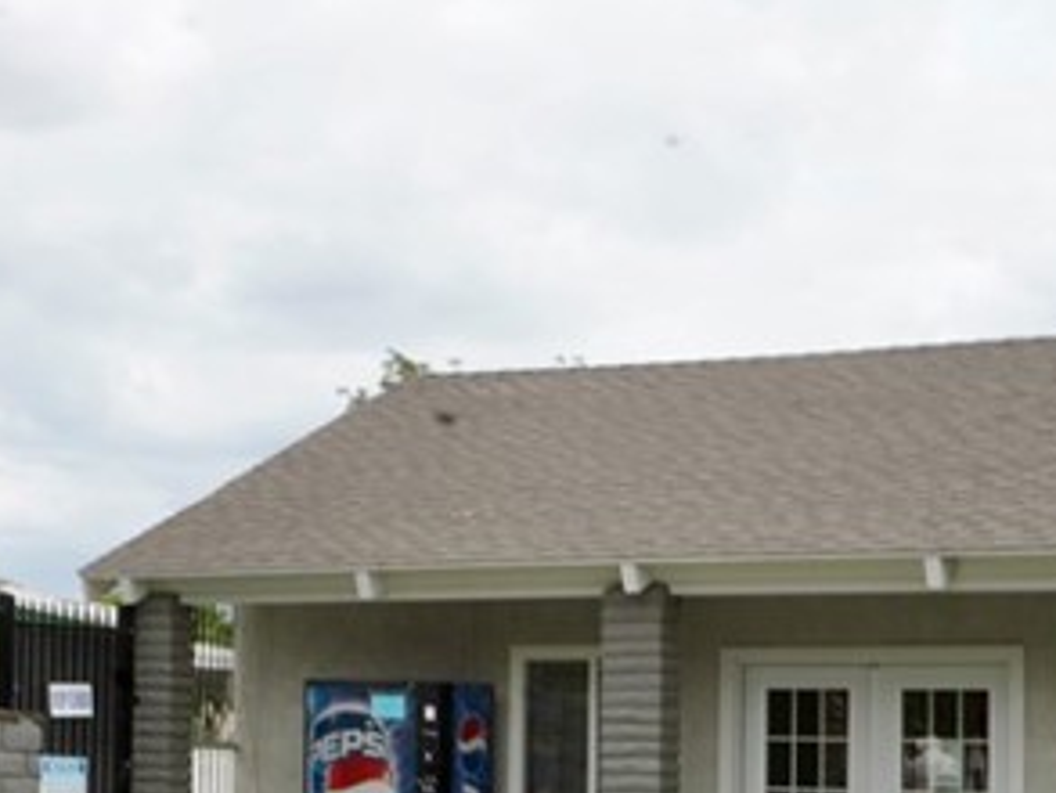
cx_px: -101
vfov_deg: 15.7
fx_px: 2869
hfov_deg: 19.9
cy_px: 586
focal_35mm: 94
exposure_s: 1/20
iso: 125
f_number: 22
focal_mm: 28
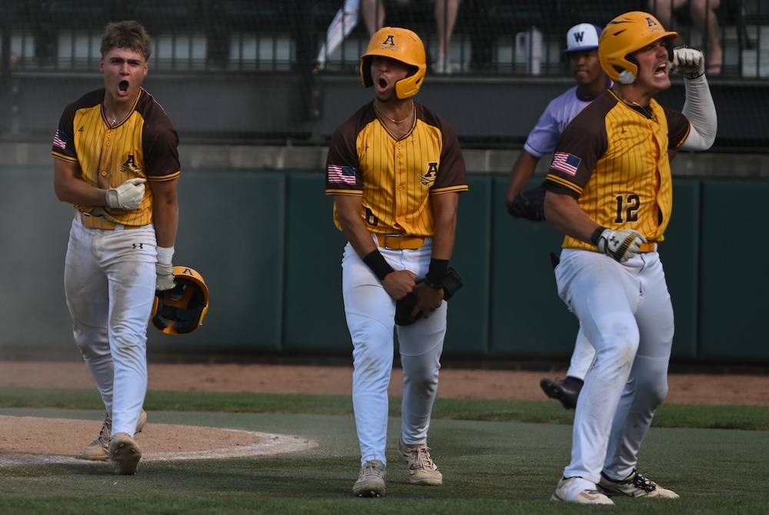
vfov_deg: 5.4
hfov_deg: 8.1
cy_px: 258
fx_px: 5455
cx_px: 384
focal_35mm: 255
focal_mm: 170
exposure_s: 1/2000
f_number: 3.2
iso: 160
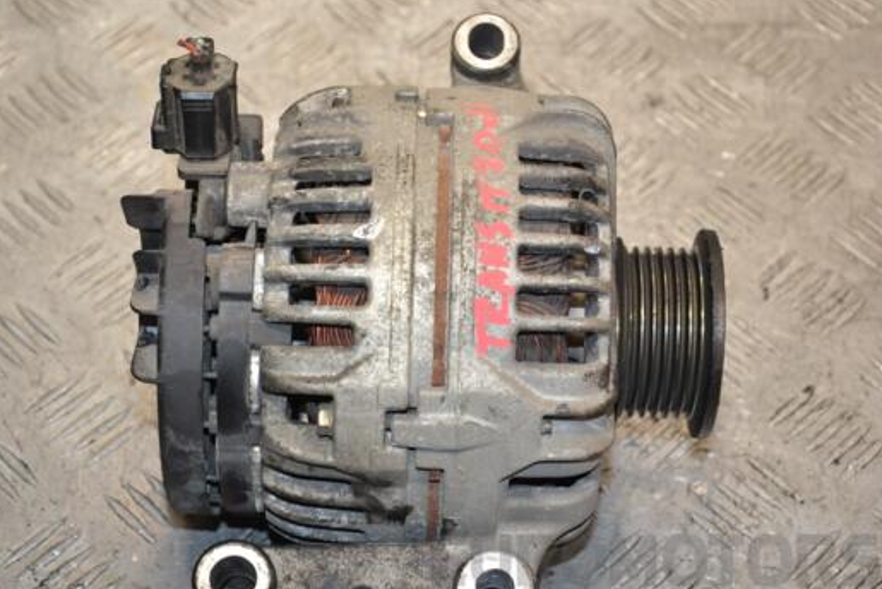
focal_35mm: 79
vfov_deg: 17.4
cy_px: 332
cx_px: 399
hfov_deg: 25.8
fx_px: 1926
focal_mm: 45
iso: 800
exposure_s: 1/200
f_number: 5
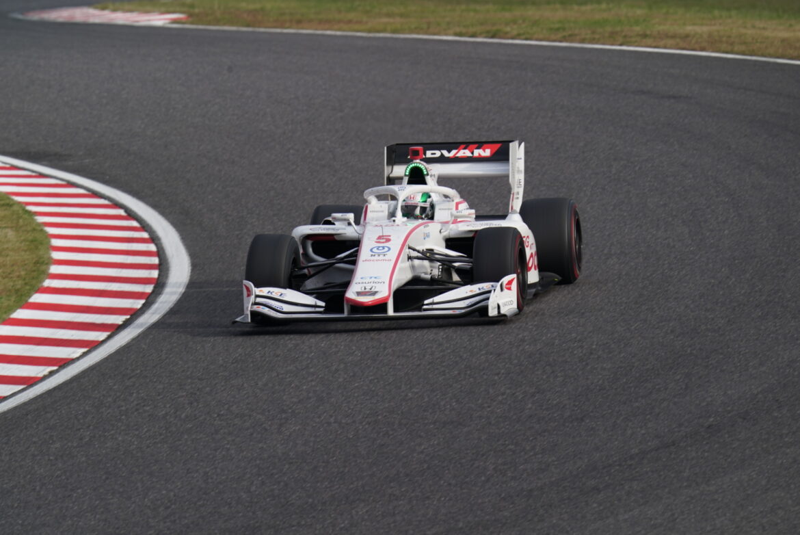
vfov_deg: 2.1
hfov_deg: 3.1
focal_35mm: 669
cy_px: 268
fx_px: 14877
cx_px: 400
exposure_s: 1/320
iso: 250
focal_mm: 669
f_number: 11
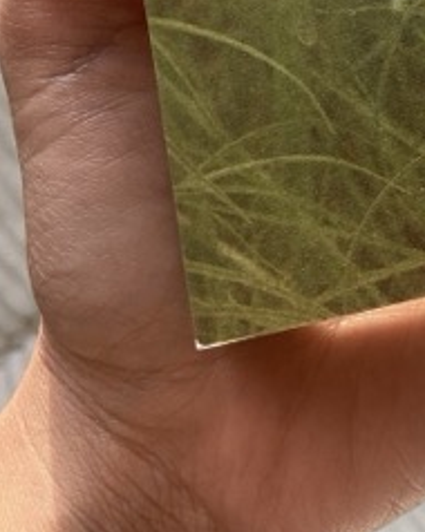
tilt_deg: -67.3
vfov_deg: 19.2
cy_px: -47
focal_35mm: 96
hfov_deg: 14.8
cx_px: 645
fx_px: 1511
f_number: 1.8
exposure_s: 1/149
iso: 32
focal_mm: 4.25
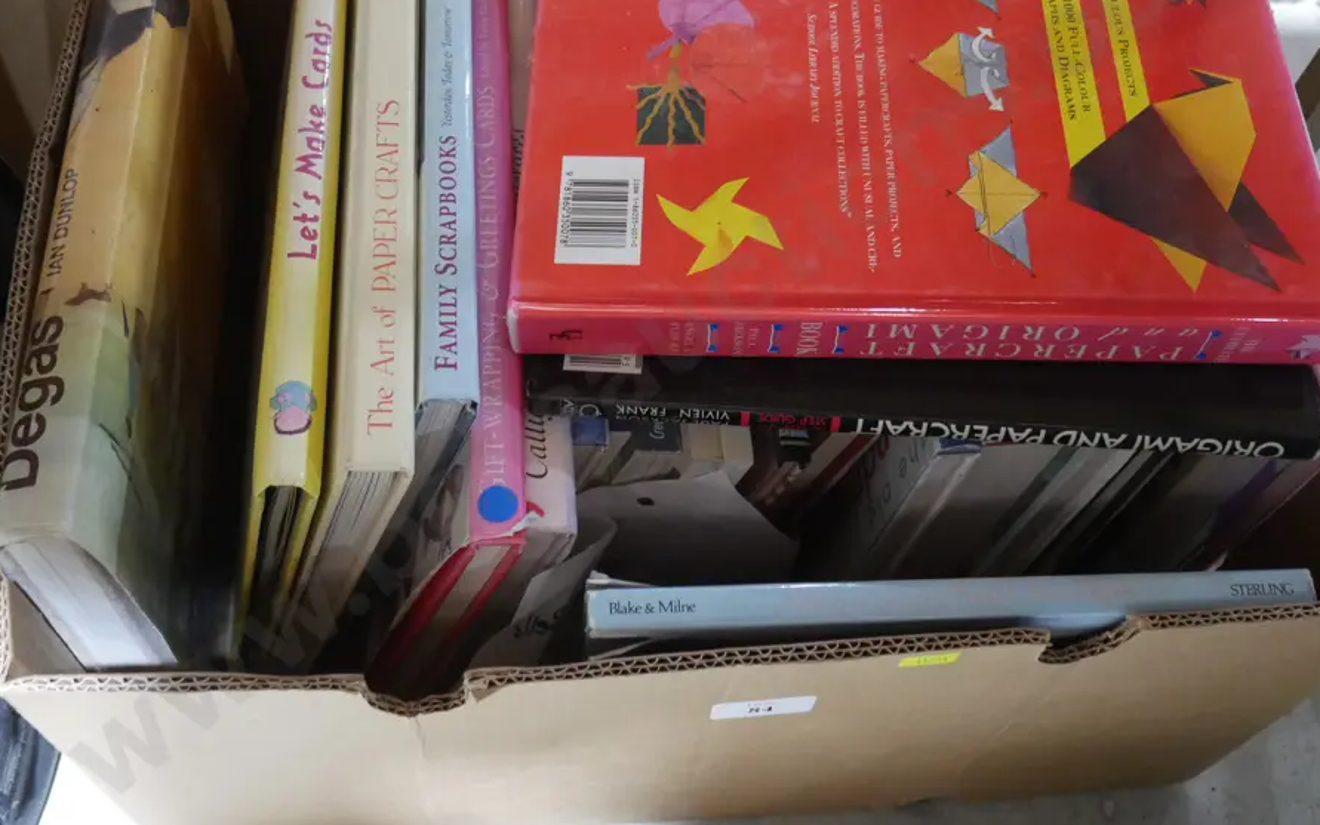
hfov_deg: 50.4
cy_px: 324
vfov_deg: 32.7
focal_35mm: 39
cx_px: 690
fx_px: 1403
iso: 2500
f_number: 3.6
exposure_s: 1/60
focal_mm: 16
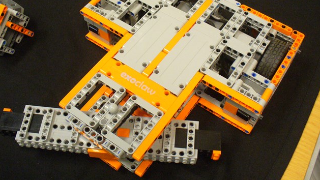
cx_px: 160
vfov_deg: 28.9
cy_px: 66
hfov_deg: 49.4
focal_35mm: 41
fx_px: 348
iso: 400
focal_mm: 6.1
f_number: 2.8
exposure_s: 1/50
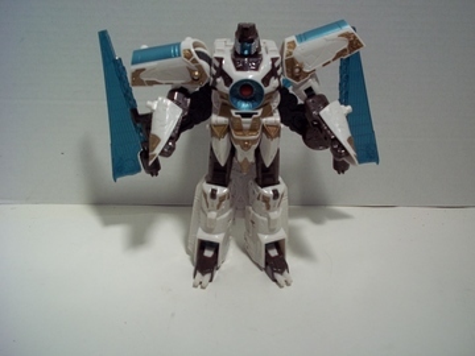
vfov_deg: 39.7
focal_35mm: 36
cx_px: 238
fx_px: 494
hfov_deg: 51.4
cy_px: 178
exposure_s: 1/80
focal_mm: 6.5
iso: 80
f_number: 3.1
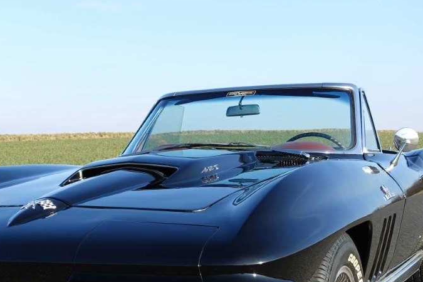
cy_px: 226
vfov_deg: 19.3
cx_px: 132
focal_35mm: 70
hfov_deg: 28.6
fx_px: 822
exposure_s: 1/400
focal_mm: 15.1
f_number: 4
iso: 125
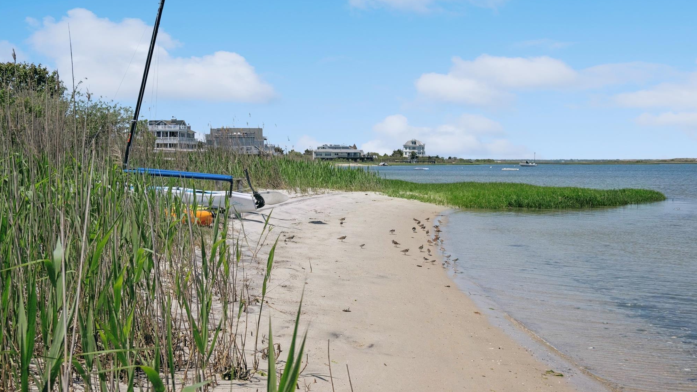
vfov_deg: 26.0
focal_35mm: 46
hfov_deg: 44.6
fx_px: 850
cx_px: 352
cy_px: 171
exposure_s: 1/8000
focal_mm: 43
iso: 400
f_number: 8
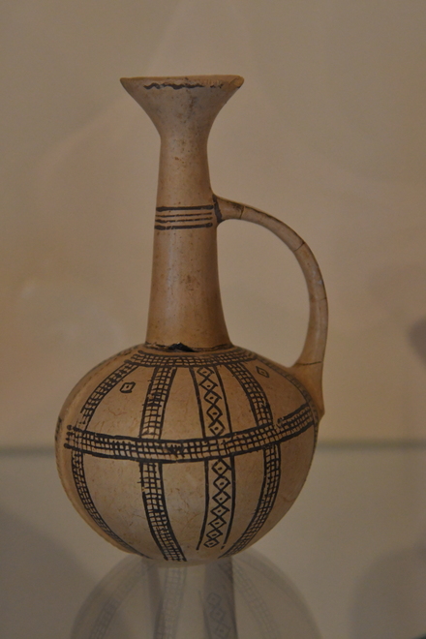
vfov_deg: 14.9
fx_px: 2449
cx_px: 213
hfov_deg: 9.9
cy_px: 320
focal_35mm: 138
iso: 2500
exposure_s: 1/80
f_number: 4.5
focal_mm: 92
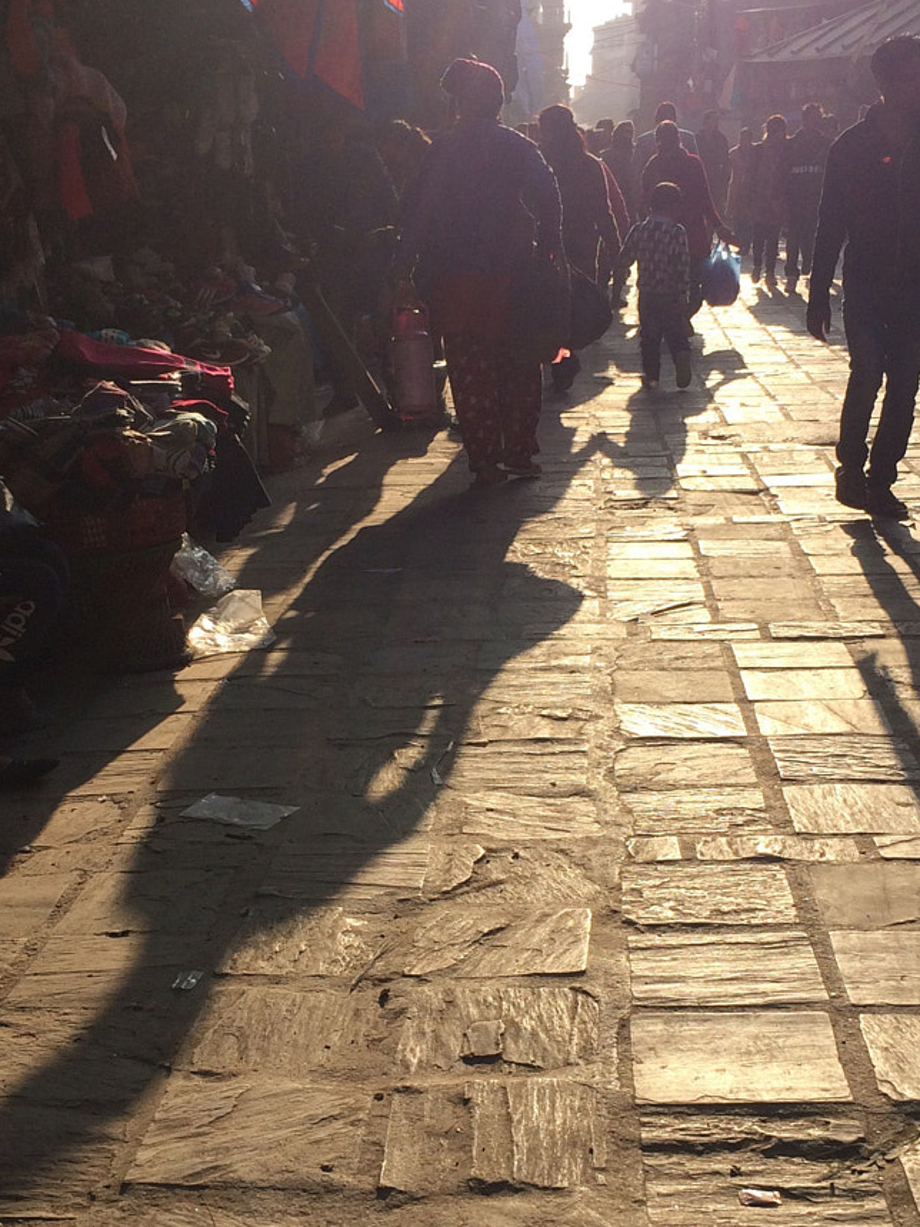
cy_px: 711
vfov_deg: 35.5
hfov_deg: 27.0
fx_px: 1914
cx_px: 426
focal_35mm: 54
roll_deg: +0.8
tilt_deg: -14.5
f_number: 2.2
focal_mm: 4.15
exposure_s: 1/1172
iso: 32
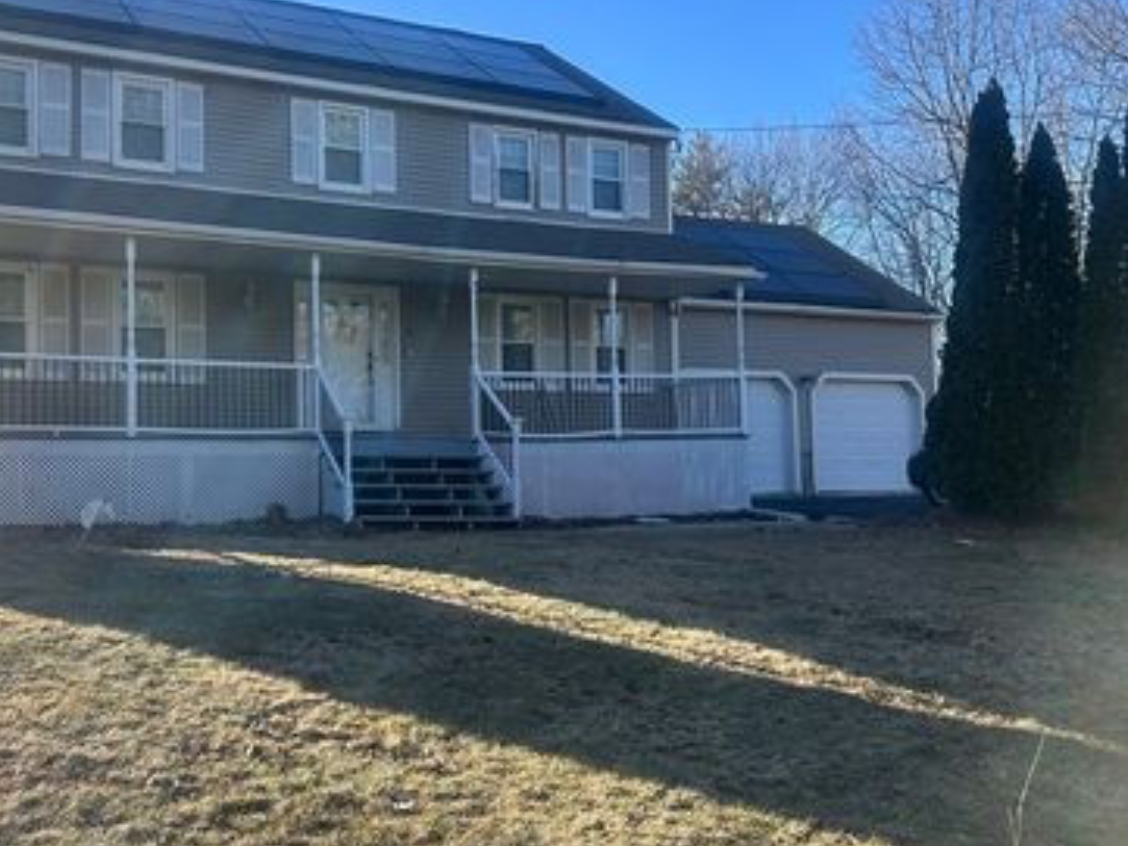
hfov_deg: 51.0
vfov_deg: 39.7
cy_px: 389
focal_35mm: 36
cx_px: 450
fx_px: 1173
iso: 50
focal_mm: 5.7
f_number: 1.5
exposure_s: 1/1209
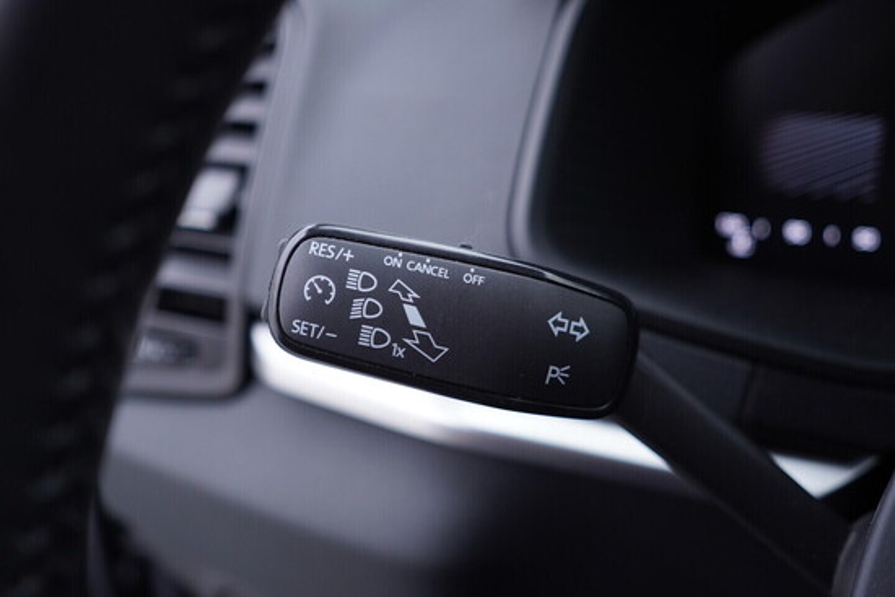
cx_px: 448
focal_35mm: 36
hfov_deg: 53.1
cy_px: 298
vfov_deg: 36.9
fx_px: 895
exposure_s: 1/40
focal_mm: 24
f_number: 2.8
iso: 160
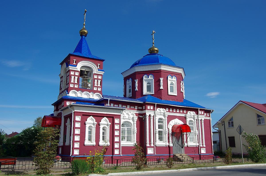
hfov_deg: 60.4
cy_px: 88
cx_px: 133
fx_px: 229
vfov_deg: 42.2
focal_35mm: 31
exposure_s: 1/250
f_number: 8
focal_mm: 21
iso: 100
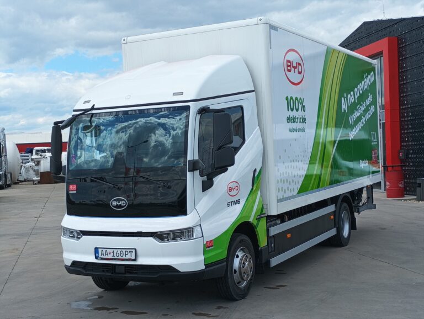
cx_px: 212
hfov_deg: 37.4
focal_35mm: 51
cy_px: 160
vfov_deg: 28.6
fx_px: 625
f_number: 1.8
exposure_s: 1/463
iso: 51
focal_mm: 4.26
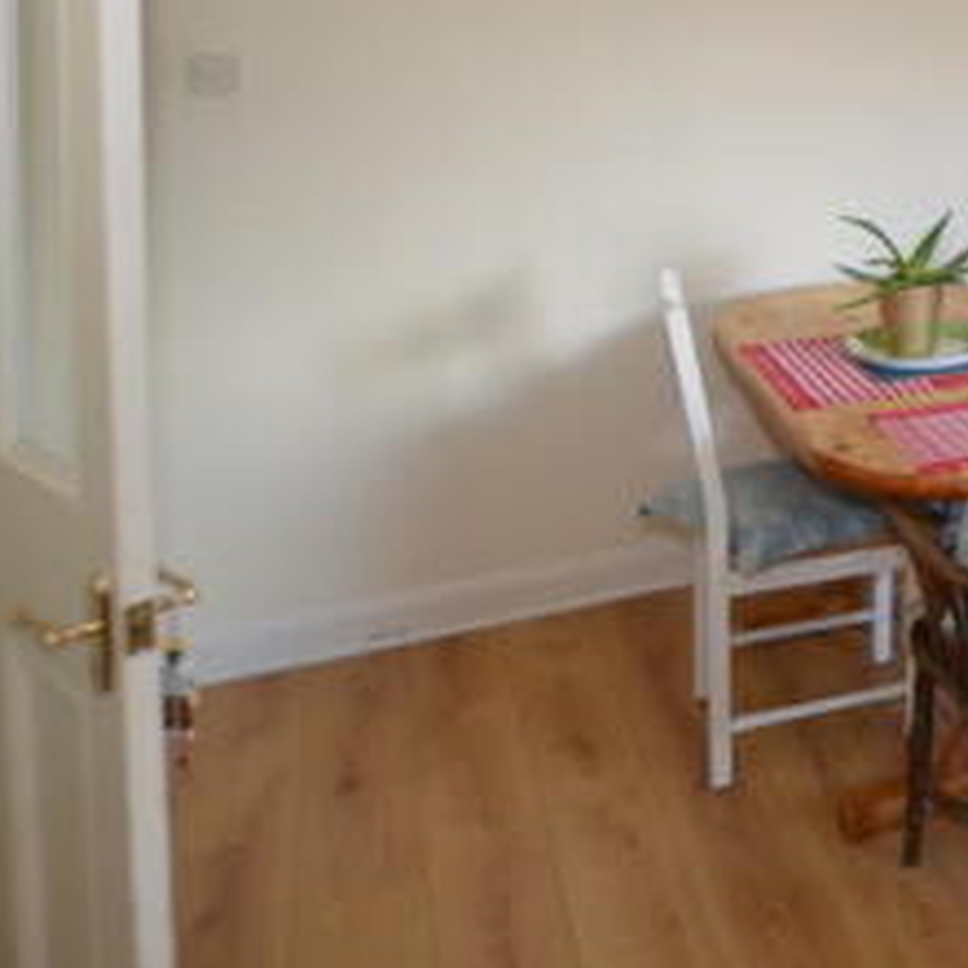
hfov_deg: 32.1
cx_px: 1285
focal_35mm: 38
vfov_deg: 40.0
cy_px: 66
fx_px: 1202
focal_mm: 10
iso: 400
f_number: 4
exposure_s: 1/60
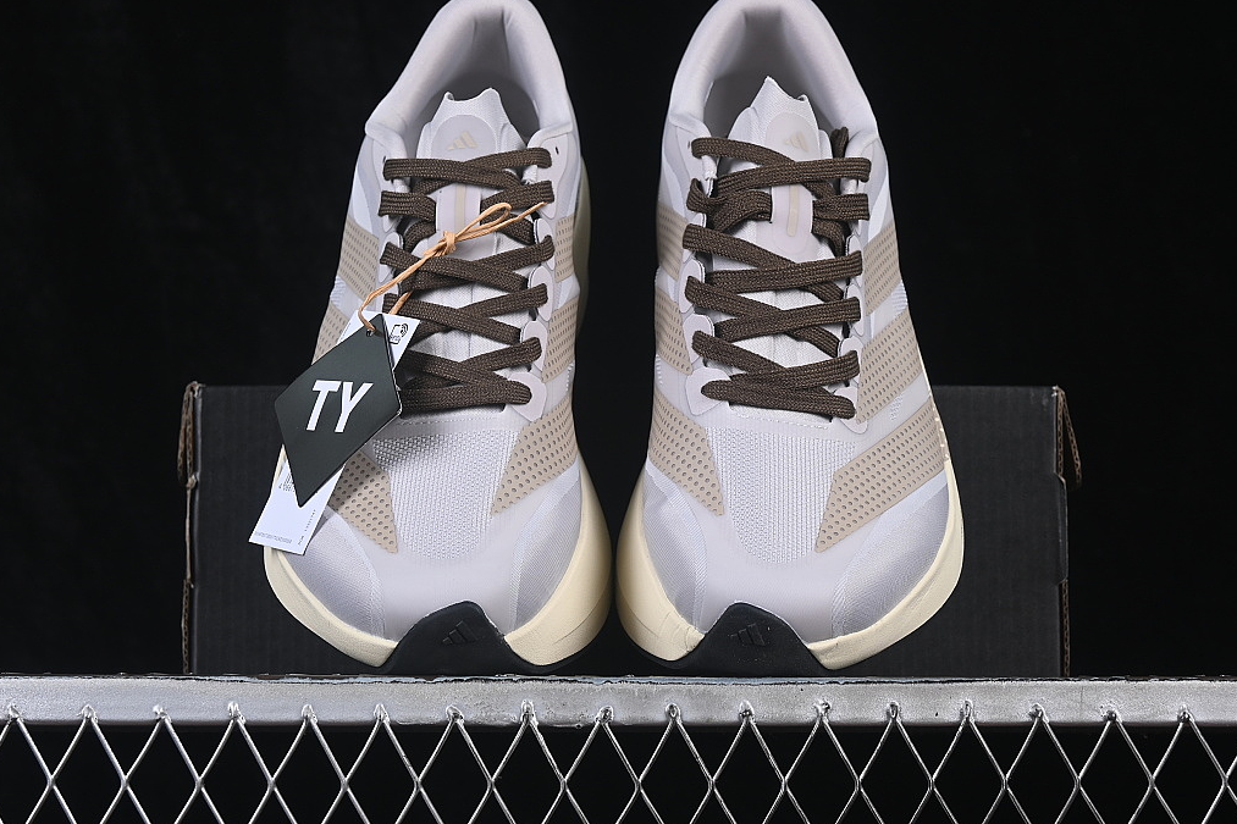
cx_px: 624
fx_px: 2748
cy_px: 403
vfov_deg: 17.1
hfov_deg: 25.4
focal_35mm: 80
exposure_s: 1/60
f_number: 8
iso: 160
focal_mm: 50
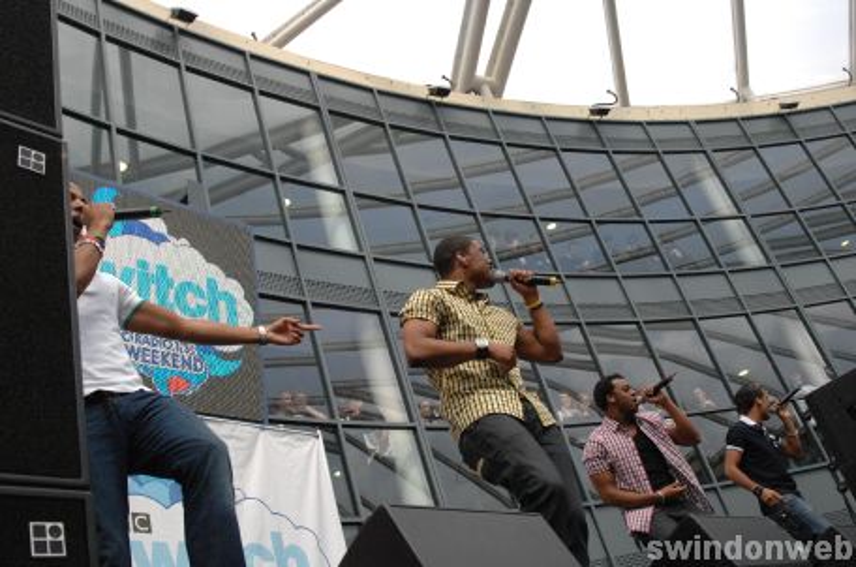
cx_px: 428
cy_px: 284
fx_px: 854
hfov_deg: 53.2
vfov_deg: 36.7
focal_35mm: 36
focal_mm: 24
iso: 800
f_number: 5
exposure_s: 1/1250
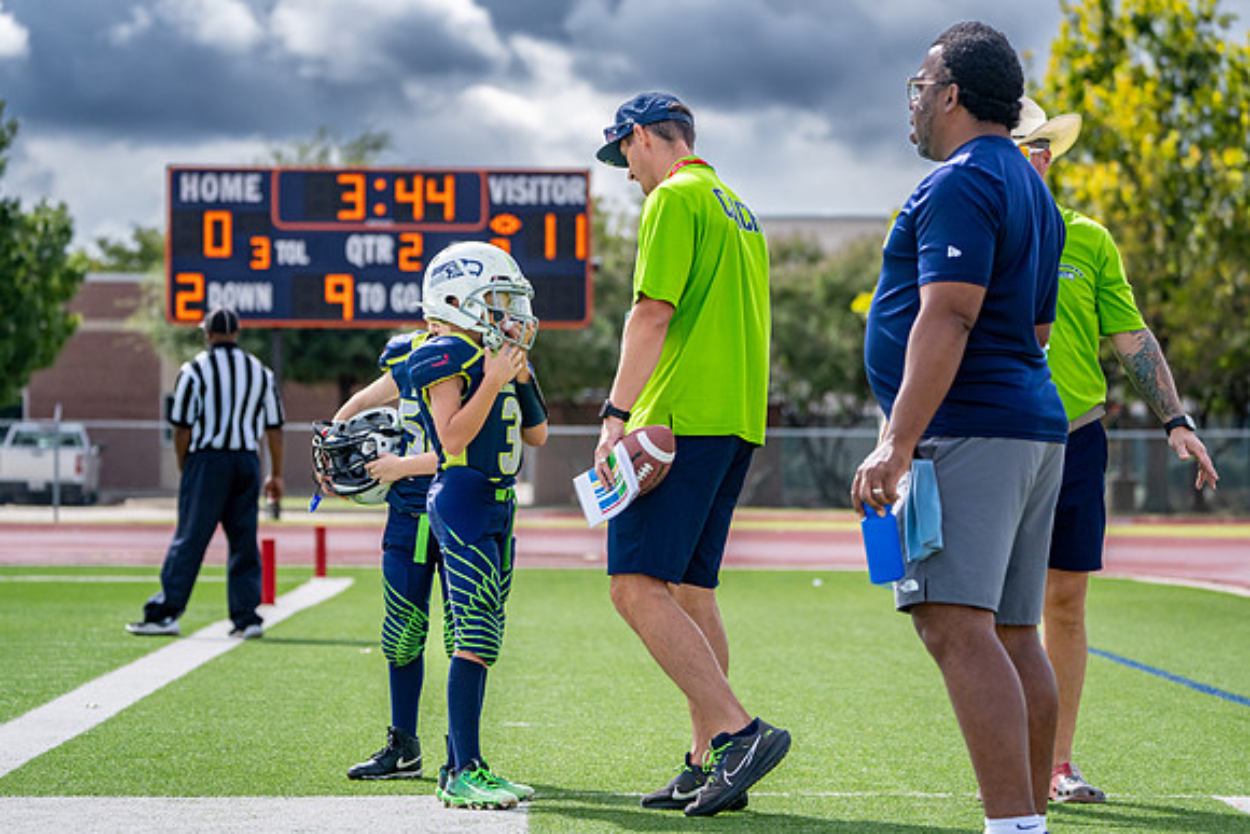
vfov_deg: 8.0
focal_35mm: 172
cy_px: 406
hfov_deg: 12.0
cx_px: 653
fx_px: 5970
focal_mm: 162
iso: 800
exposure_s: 1/4000
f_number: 5
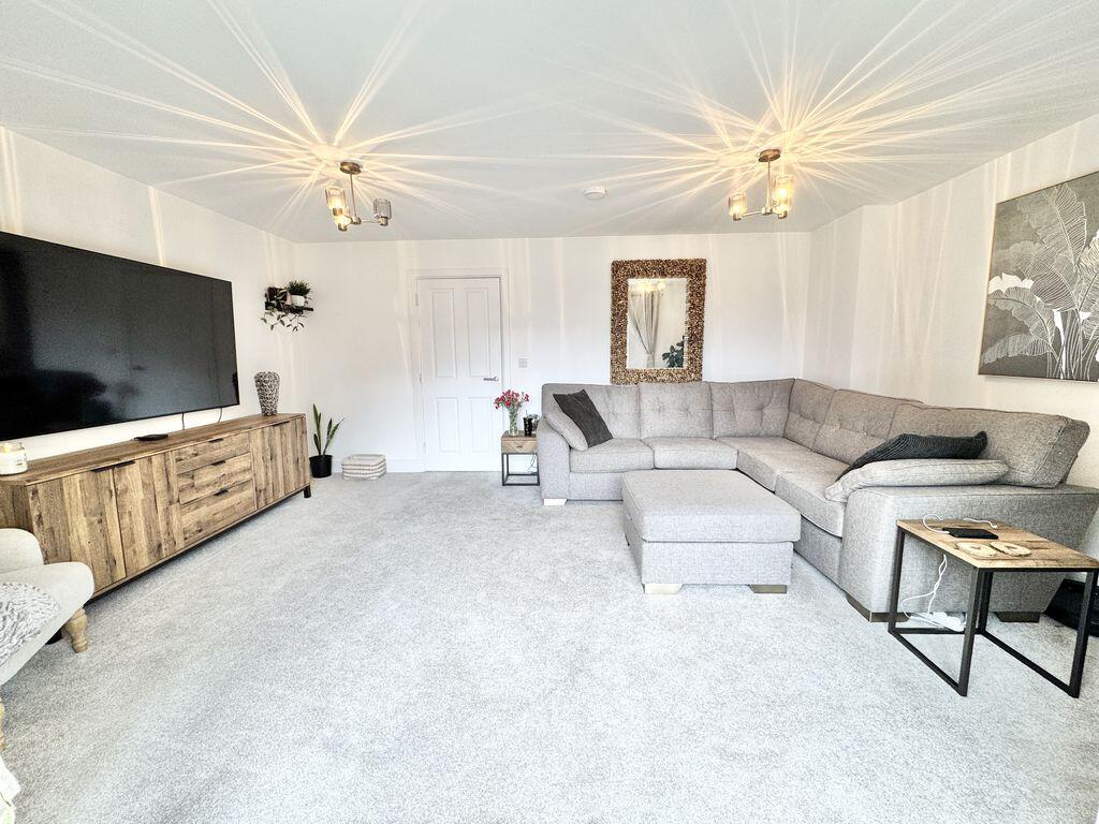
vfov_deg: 85.7
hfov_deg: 102.1
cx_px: 550
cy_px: 412
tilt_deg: -7.4
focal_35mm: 14
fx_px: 444
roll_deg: +1.4
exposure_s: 1/100
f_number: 2.2
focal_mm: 2.22
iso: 80
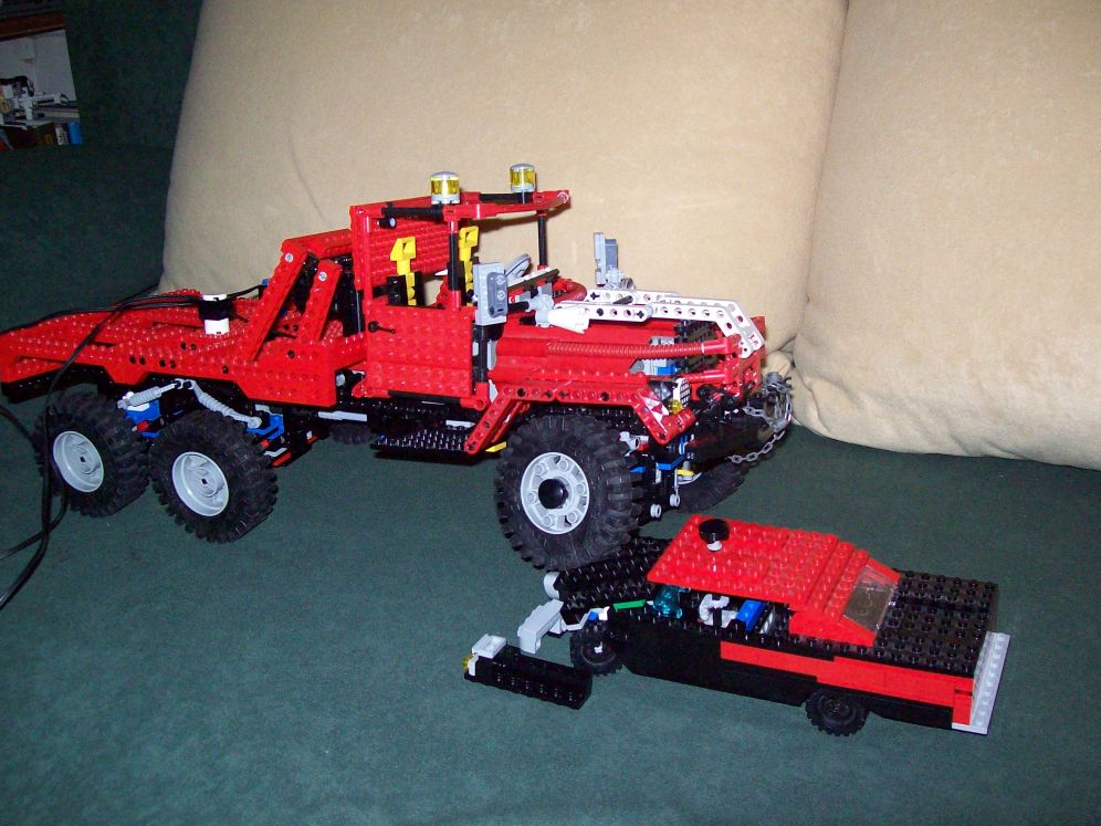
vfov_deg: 38.7
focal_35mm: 37
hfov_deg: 50.1
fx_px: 1177
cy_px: 408
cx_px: 539
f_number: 2.7
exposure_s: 1/64
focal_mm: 6
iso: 200
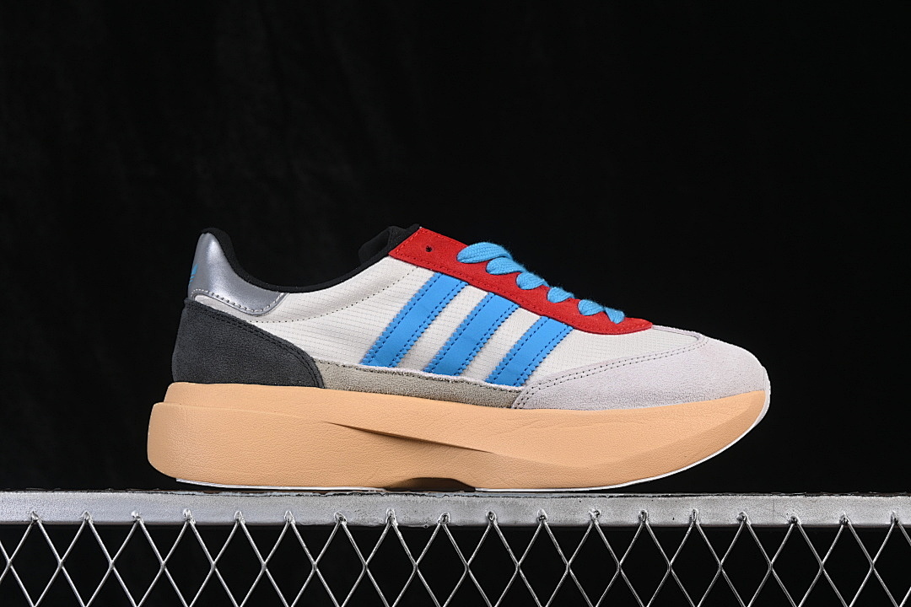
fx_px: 1898
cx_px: 456
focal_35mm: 75
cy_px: 304
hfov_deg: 27.0
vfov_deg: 18.2
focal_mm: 50
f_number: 8
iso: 160
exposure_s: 1/80
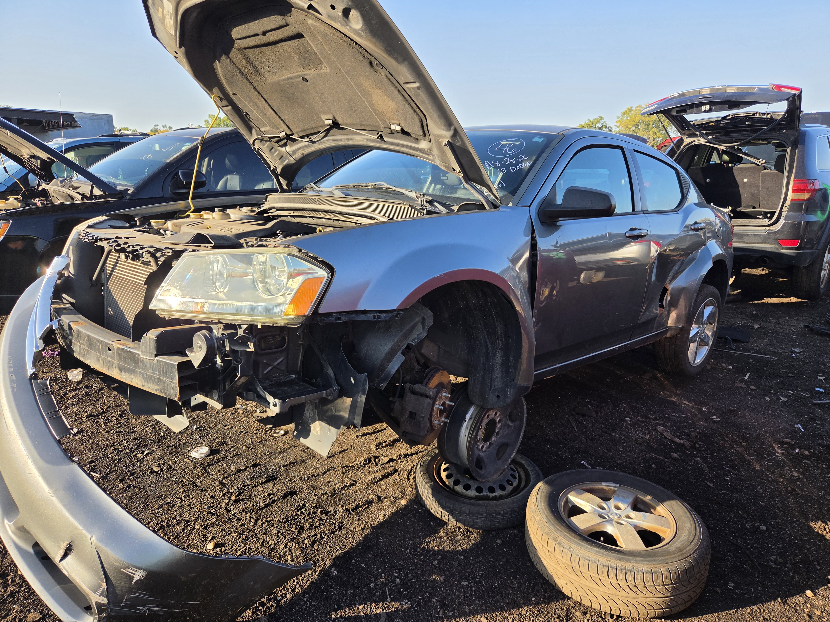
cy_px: 311
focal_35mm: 23
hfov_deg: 73.9
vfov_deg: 58.9
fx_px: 551
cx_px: 415
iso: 80
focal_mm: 5.4
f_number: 1.8
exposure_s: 1/1854
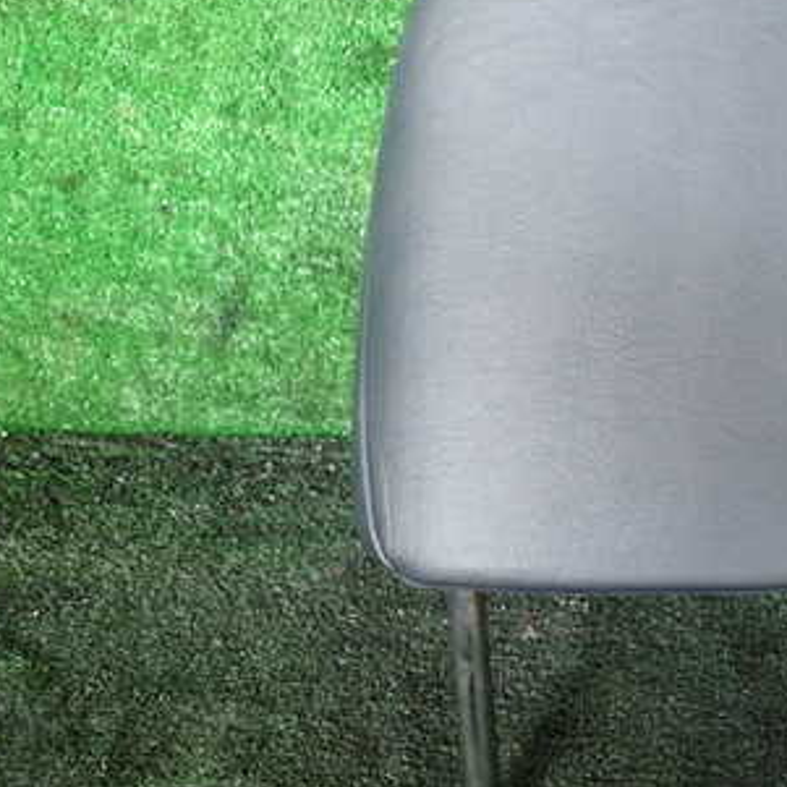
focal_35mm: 44
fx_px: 1132
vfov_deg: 38.3
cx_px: 667
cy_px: 340
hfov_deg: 36.6
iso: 200
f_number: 2
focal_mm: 4.5
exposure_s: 1/50
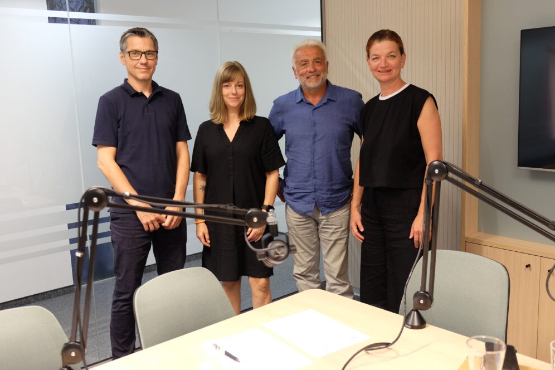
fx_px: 555
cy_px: 184
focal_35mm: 36
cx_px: 273
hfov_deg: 53.1
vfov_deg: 36.9
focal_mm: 23.3
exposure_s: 1/40
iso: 800
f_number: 3.2
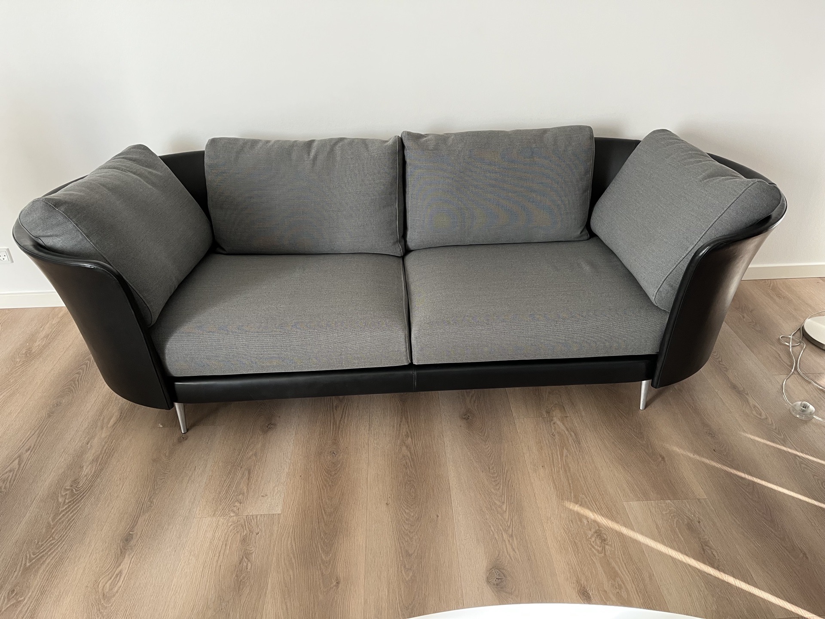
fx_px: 620
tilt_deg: -30.5
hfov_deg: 67.3
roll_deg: +1.1
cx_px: 412
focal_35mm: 26
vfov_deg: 53.1
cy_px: 310
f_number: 1.6
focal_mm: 5.1
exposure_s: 1/60
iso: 125
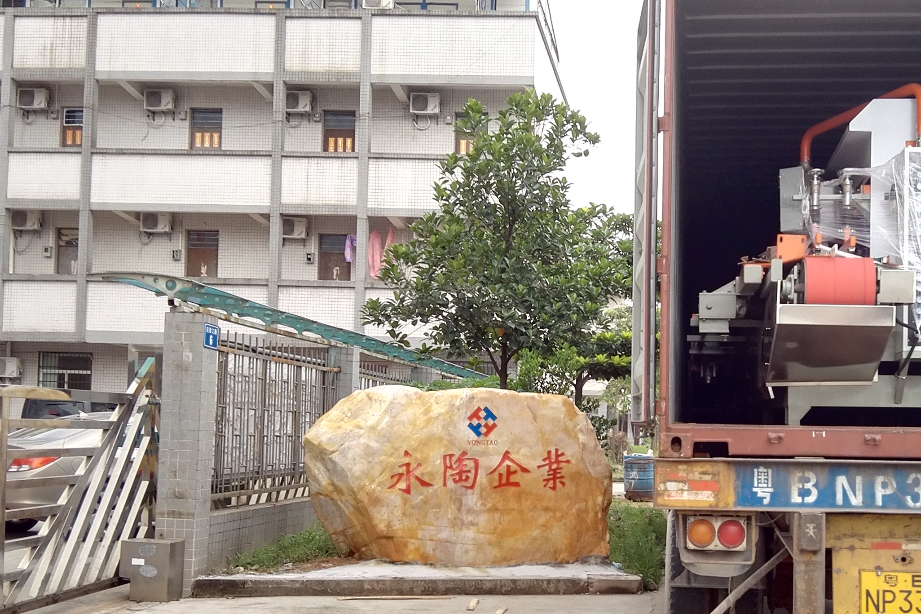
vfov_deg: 27.9
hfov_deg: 40.6
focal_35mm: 48
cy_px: 408
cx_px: 618
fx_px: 1228
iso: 100
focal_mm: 3.8
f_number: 2
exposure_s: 1/246
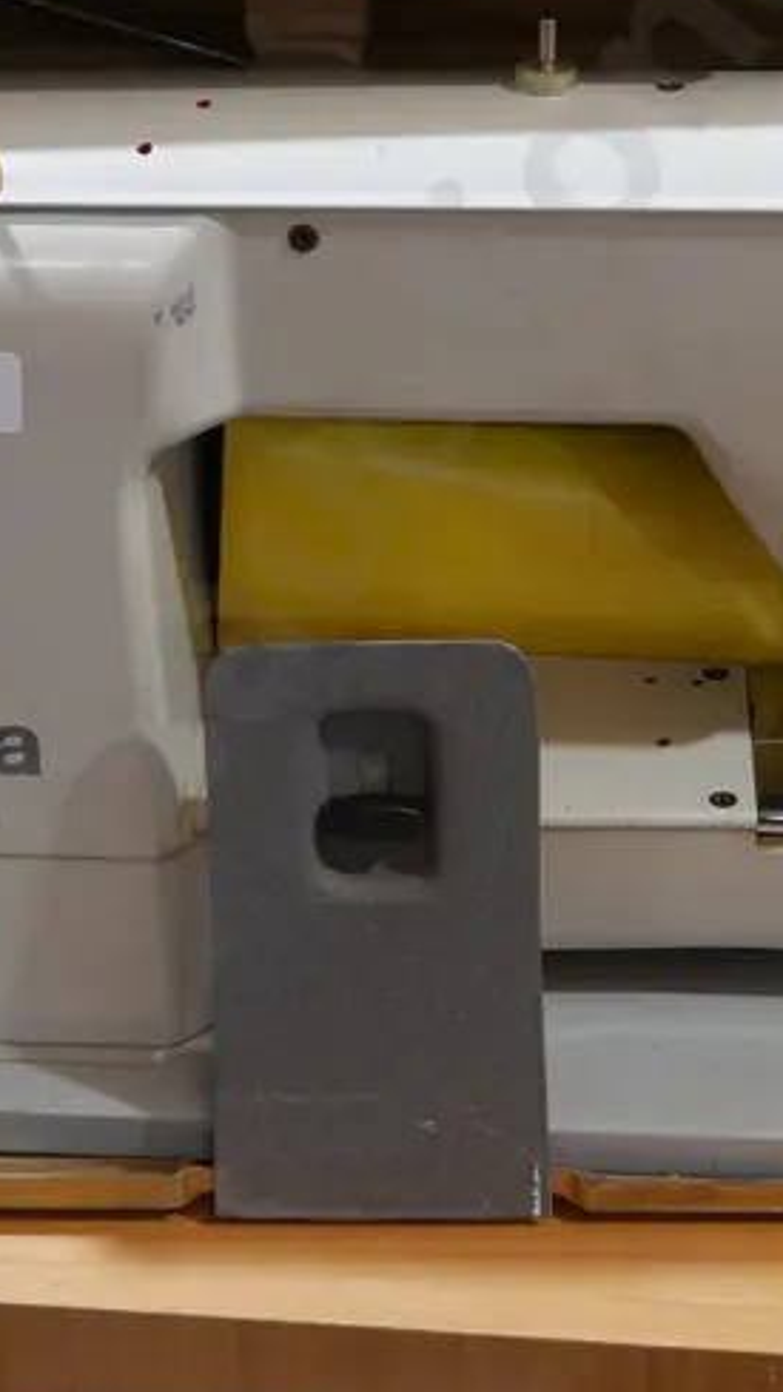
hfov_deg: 16.5
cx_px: 335
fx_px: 2695
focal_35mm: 73
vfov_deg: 28.8
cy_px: 510
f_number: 3.6
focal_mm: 16
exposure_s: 1/60
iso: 320
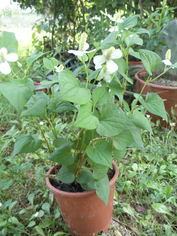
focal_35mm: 44
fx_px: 300
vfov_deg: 42.9
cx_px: 88
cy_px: 118
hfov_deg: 32.9
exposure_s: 1/30
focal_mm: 6
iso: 100
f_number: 3.5
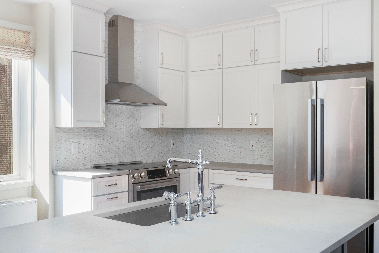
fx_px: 379
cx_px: 190
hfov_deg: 53.1
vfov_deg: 36.9
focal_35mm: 36
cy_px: 126
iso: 400
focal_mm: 24
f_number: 10
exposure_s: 1/1250
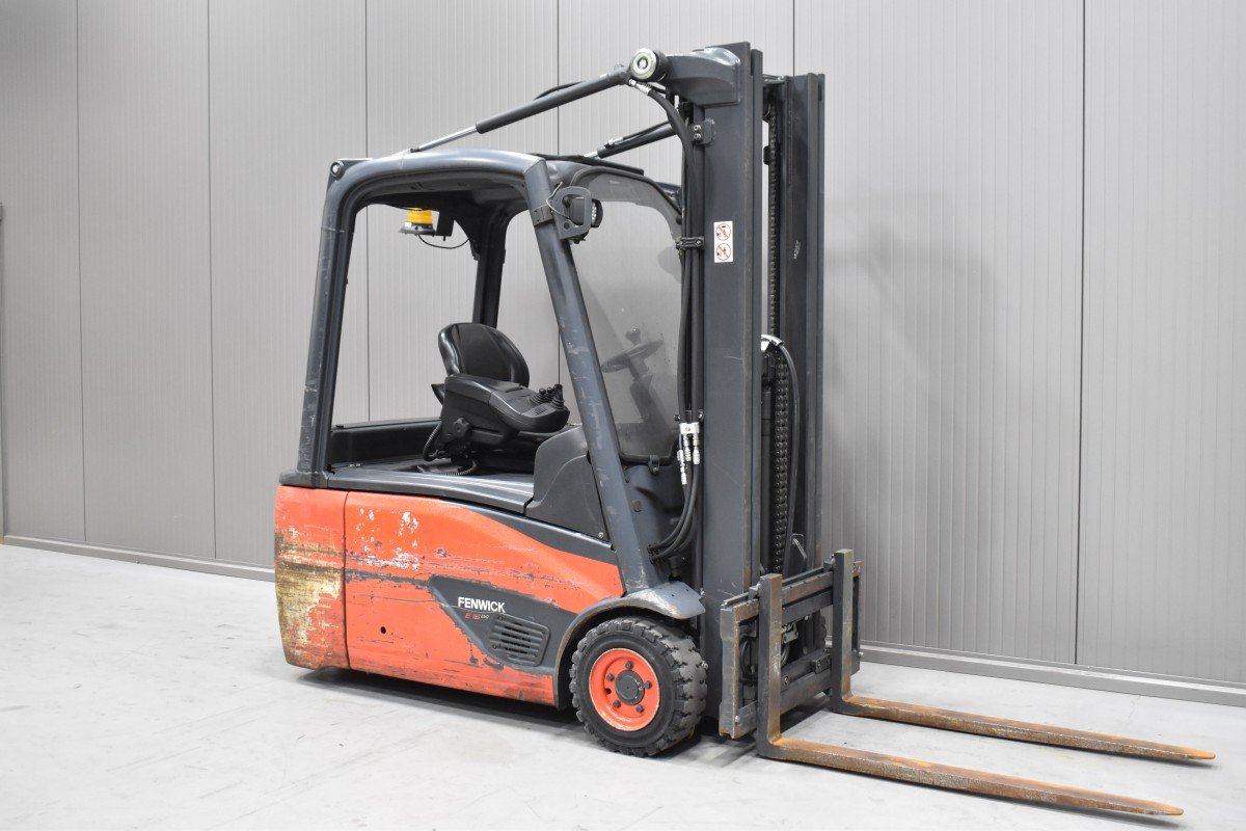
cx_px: 623
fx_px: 1298
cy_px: 416
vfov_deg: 35.5
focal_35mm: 38
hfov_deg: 51.3
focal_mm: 25
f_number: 5
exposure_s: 1/25
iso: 1600
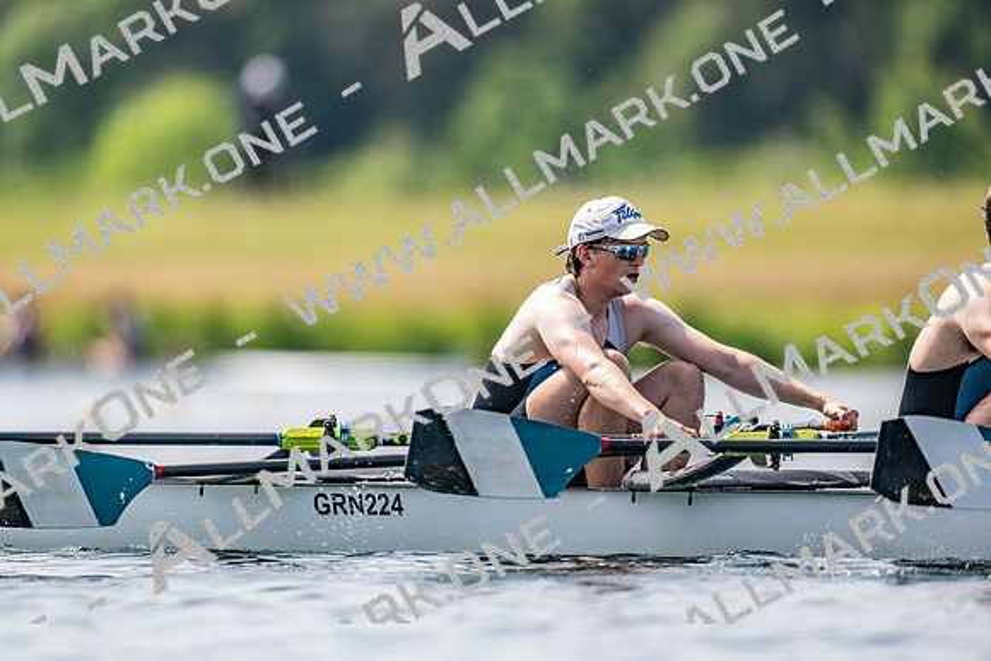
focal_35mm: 600
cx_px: 496
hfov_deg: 3.4
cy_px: 330
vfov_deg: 2.3
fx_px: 16520
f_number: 4
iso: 200
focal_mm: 600
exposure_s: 1/2500
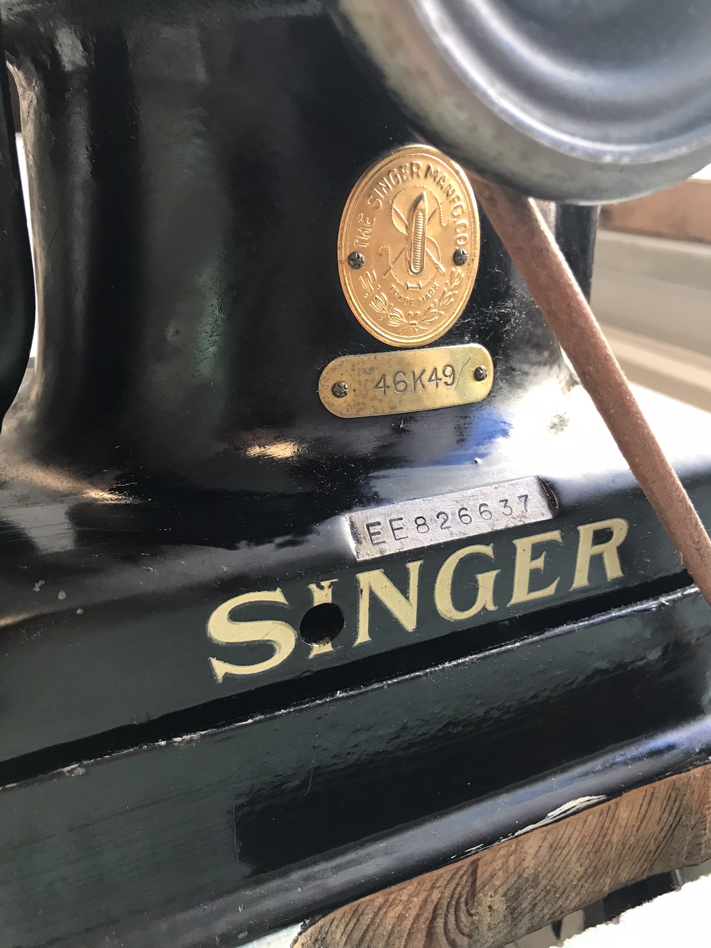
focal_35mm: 28
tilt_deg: -22.7
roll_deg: +0.0
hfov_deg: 49.7
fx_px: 767
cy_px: 474
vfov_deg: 63.4
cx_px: 356
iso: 32
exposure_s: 1/33
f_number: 1.8
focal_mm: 3.99
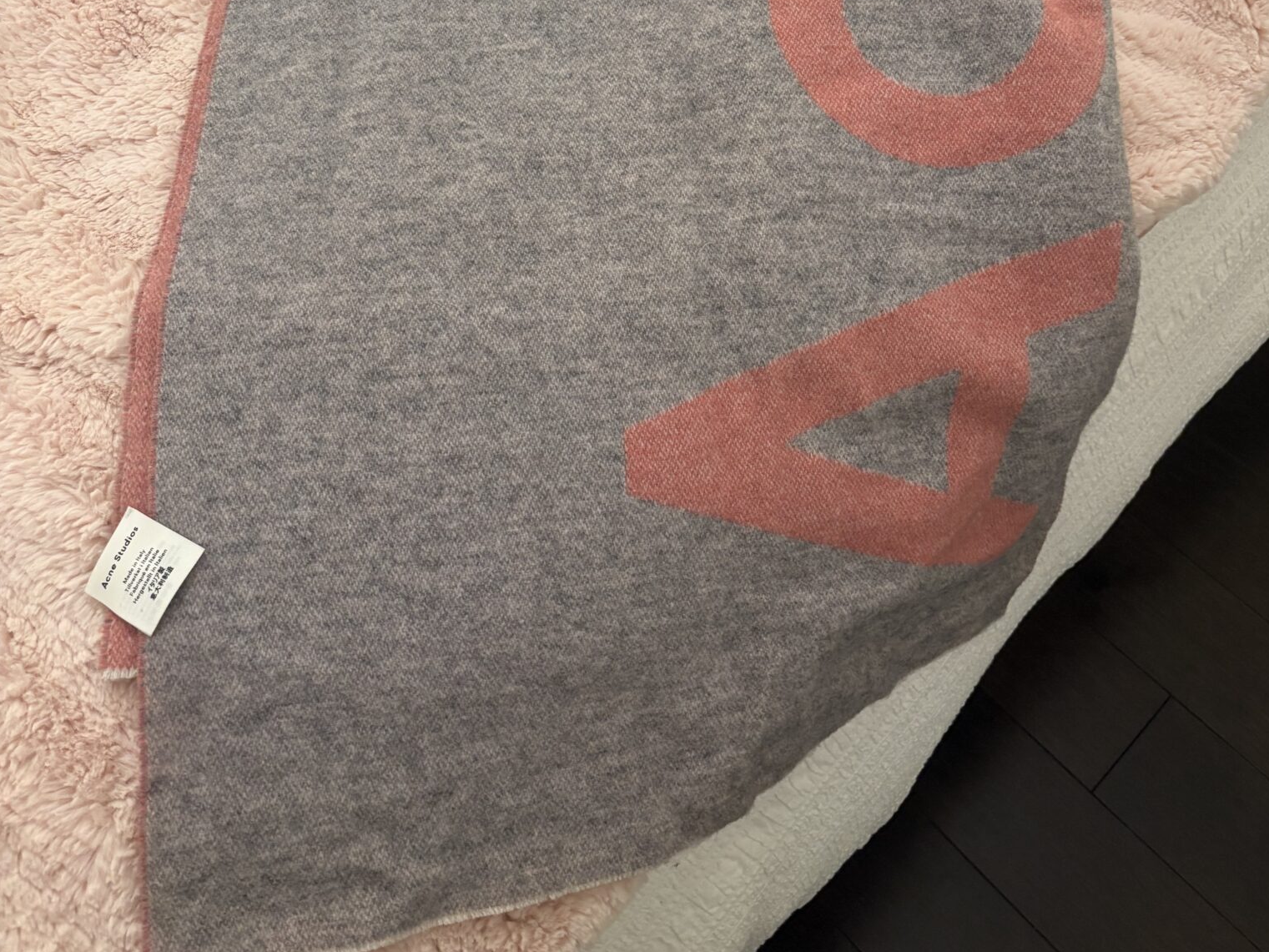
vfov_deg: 38.7
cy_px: 153
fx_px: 1283
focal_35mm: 35
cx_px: 638
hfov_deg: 52.6
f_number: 1.6
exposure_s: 1/60
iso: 250
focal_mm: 5.96
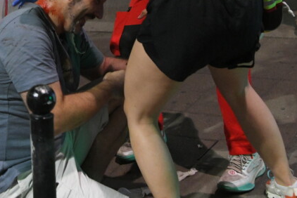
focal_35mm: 97
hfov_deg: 20.9
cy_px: 11
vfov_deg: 14.0
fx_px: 801
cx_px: 86
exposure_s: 1/160
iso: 6400
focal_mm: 40
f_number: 3.5
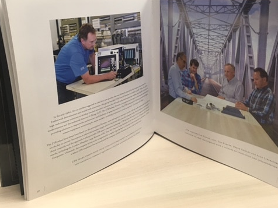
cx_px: 150
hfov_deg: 47.8
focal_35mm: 39
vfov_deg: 36.5
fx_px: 313
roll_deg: +2.1
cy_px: 73
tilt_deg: -12.0
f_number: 2.2
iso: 100
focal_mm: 4.15
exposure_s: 1/30
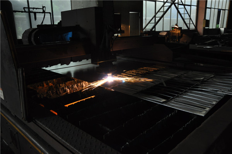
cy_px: 77
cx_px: 116
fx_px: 203
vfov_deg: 41.6
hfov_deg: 59.6
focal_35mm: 32
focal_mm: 21
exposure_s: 1/30
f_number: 3.8
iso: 1000
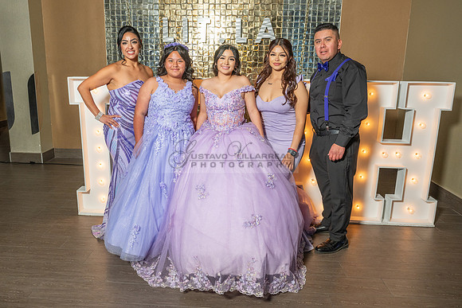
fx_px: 377
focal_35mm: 29
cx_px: 211
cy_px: 150
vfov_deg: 44.5
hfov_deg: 62.9
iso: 640
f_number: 5.6
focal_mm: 27
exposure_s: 1/125
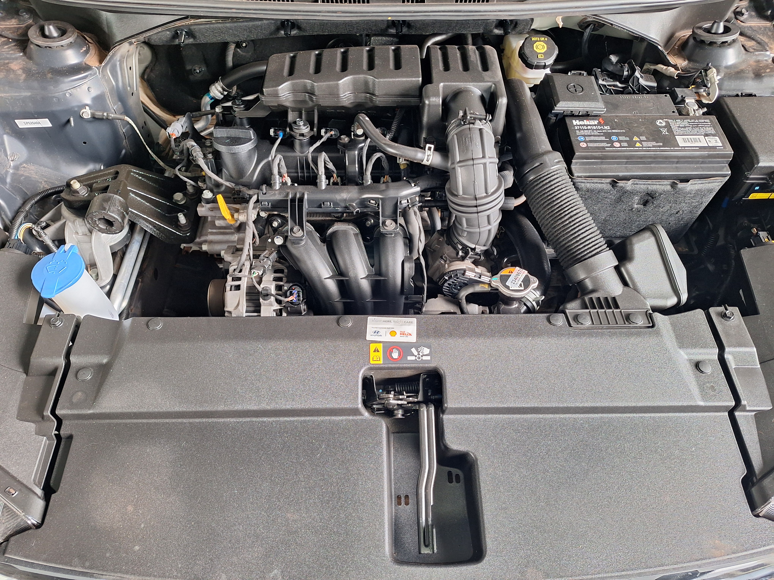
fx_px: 514
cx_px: 387
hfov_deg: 73.9
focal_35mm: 23
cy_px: 290
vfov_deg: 58.9
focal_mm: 5.54
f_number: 1.8
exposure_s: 1/30
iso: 200
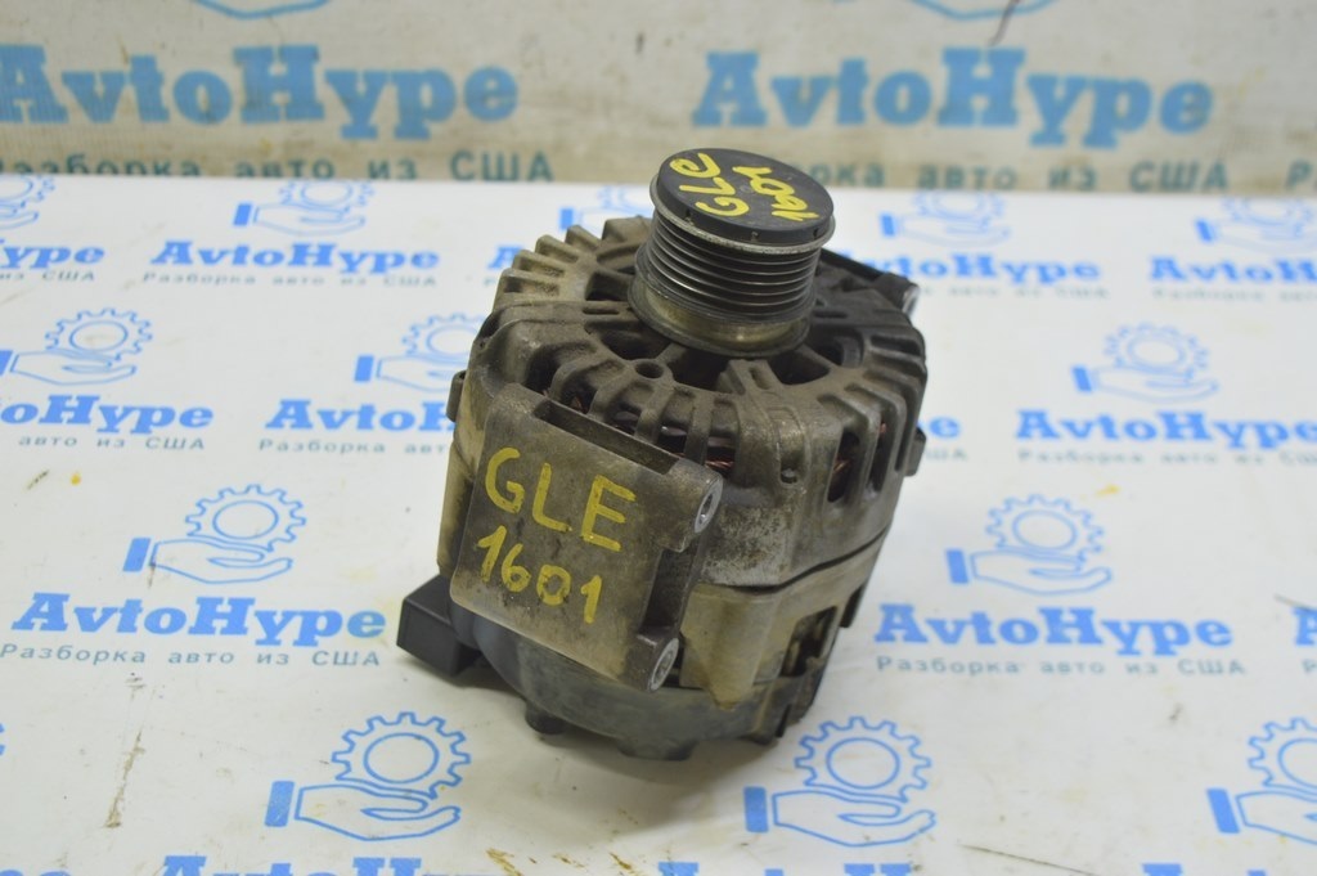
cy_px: 438
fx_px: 2084
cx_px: 658
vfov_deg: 23.7
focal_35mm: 57
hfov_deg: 35.1
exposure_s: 1/20
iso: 400
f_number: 5.6
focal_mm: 38
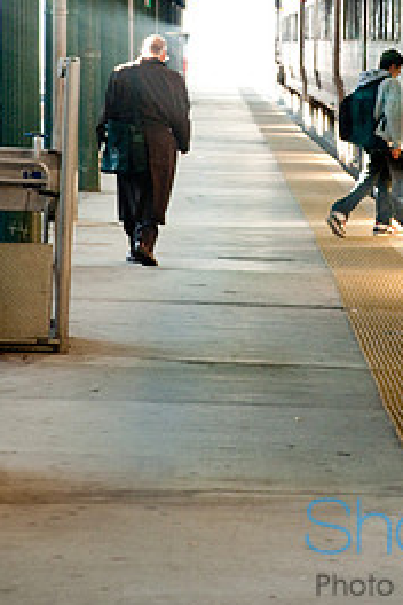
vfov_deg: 8.9
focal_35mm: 230
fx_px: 3862
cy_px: 126
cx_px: 323
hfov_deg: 6.0
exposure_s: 1/50
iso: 800
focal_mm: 90
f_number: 5.6
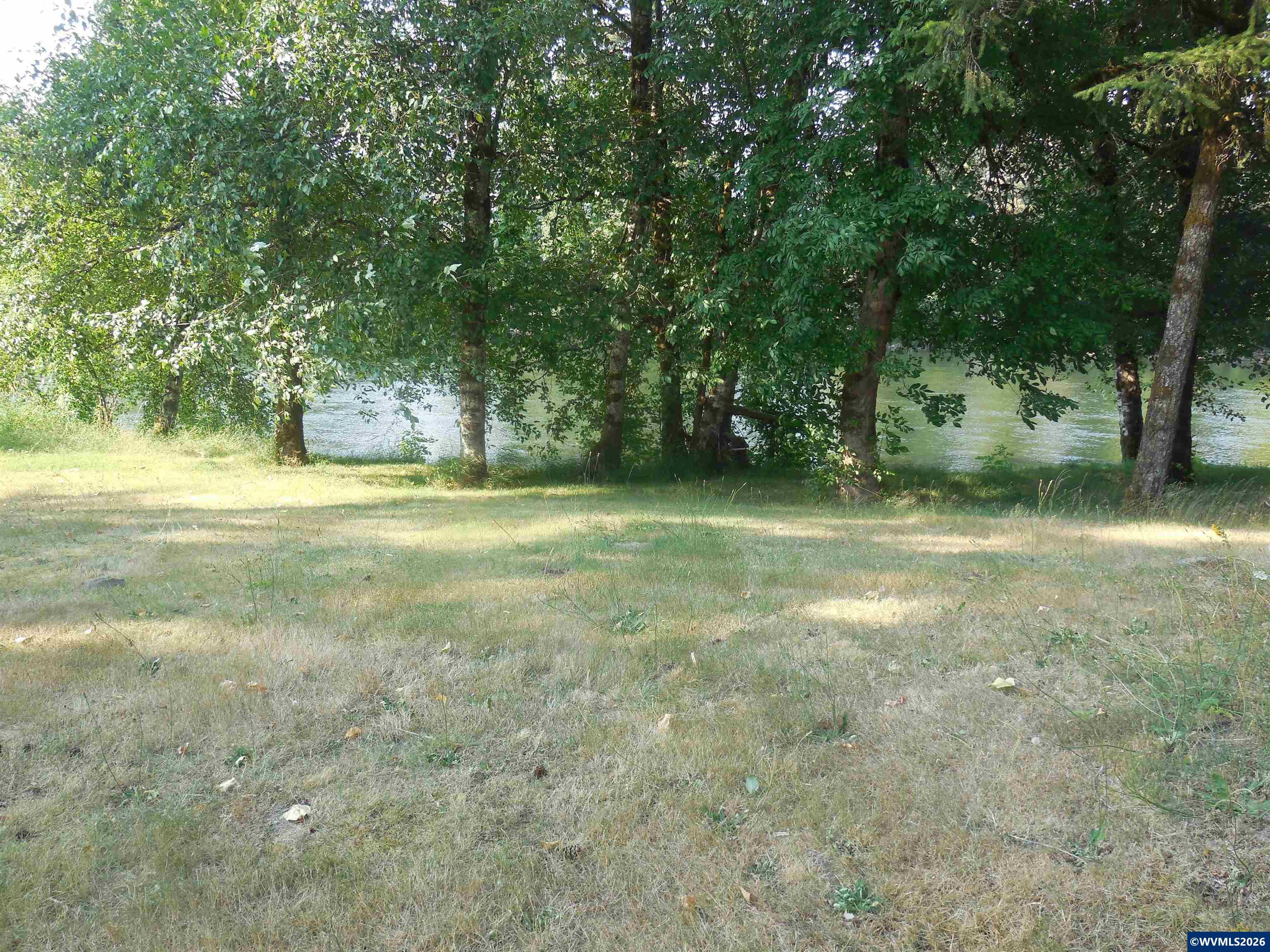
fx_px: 1101
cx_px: 635
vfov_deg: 46.8
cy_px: 476
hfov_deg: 60.0
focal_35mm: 30
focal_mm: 5.3
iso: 125
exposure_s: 1/160
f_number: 3.2
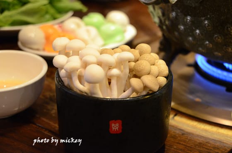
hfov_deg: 32.0
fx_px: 405
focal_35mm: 63
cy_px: 76
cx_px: 116
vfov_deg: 21.4
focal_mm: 42
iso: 2500
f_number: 4.2
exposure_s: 1/8
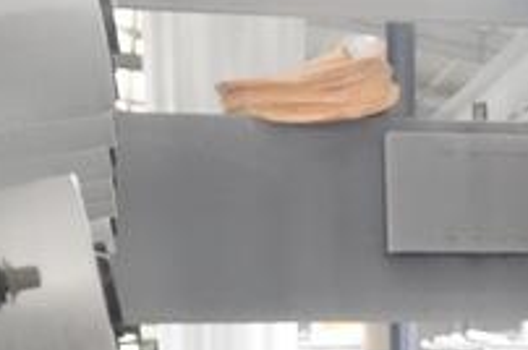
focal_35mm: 107
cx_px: 570
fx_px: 1567
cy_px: 377
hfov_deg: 18.5
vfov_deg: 12.5
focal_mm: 18
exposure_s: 1/160
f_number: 4
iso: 6400
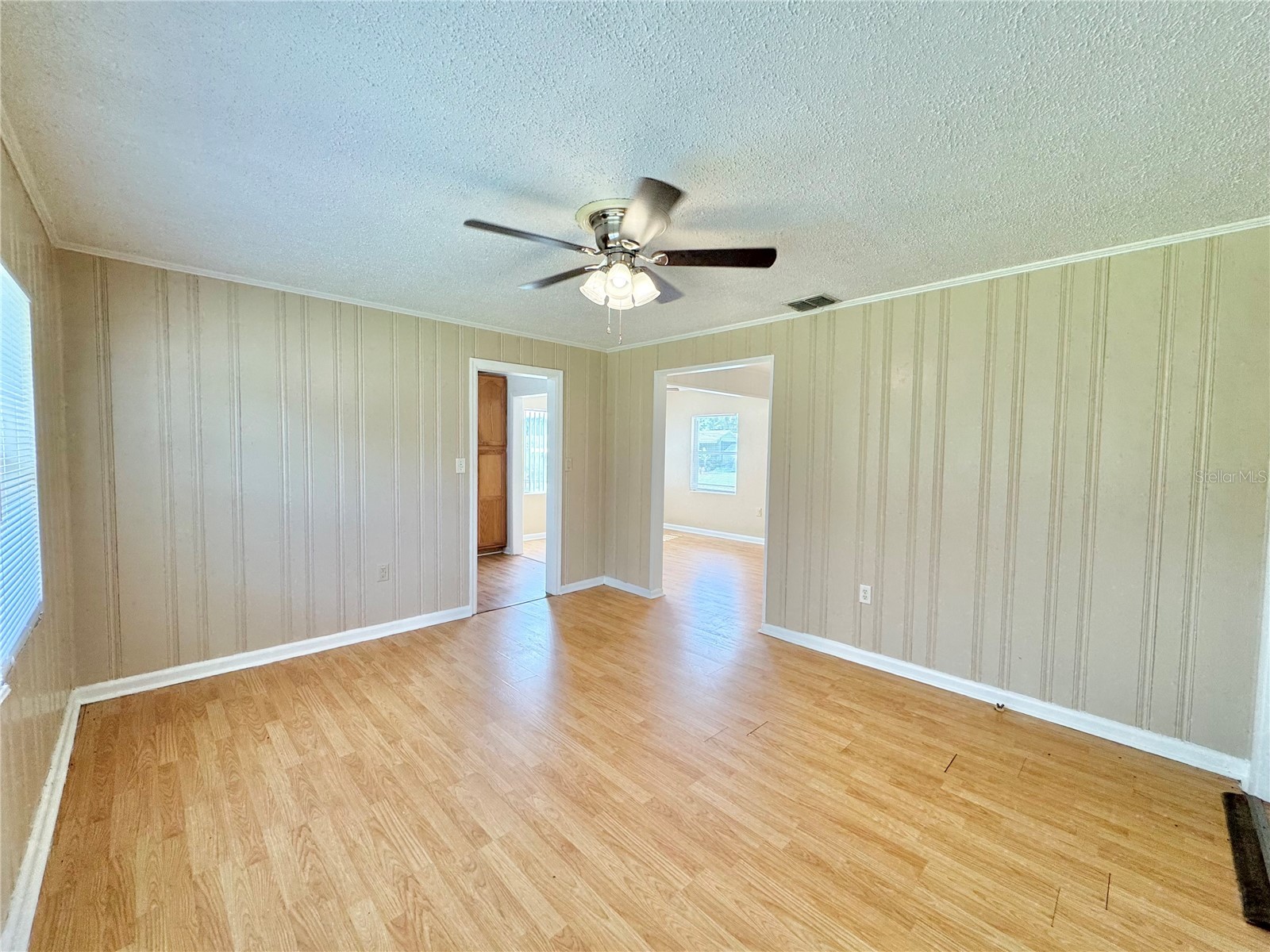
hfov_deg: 102.1
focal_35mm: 14
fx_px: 514
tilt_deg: -3.4
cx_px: 635
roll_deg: -0.7
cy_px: 476
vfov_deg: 85.7
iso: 80
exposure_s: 1/120
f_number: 2.2
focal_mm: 2.22
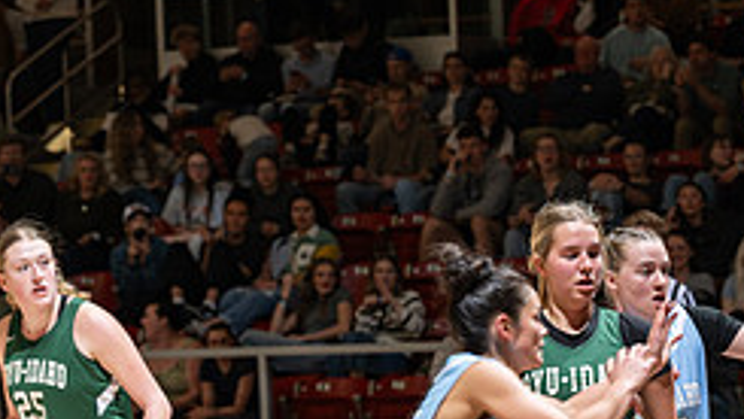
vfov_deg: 5.7
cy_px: 478
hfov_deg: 10.1
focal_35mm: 213
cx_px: 695
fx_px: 4203
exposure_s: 1/100
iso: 80
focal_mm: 86
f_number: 4.5
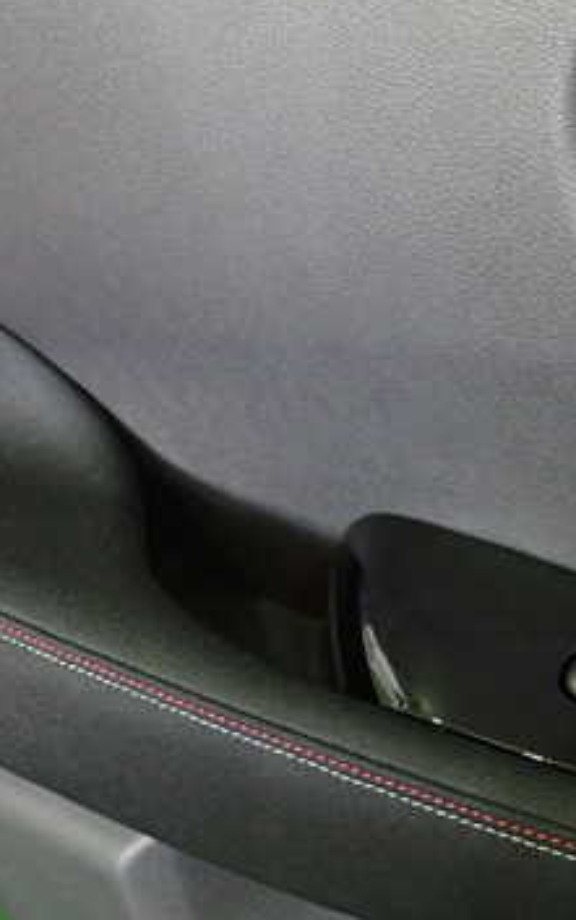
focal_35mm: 45
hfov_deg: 25.6
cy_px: 425
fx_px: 1129
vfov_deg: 44.3
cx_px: 693
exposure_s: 1/30
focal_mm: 4.5
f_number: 2
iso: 800
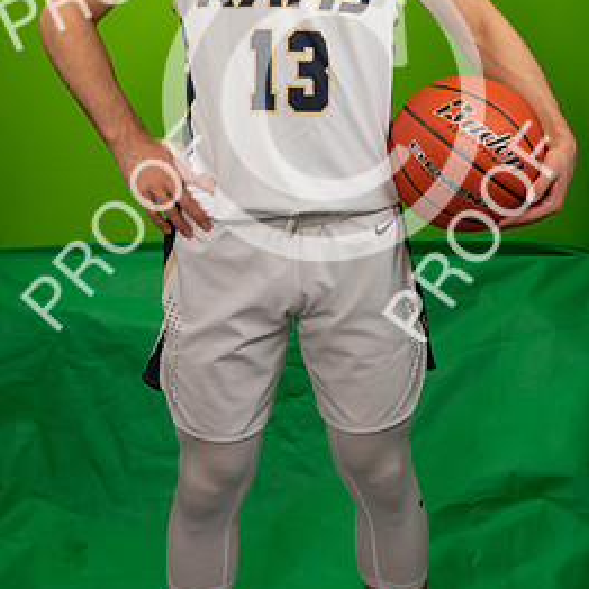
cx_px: 351
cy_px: 16
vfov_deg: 25.0
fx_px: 1271
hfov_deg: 26.1
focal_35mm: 66
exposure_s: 1/60
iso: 800
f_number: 20
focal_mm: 24
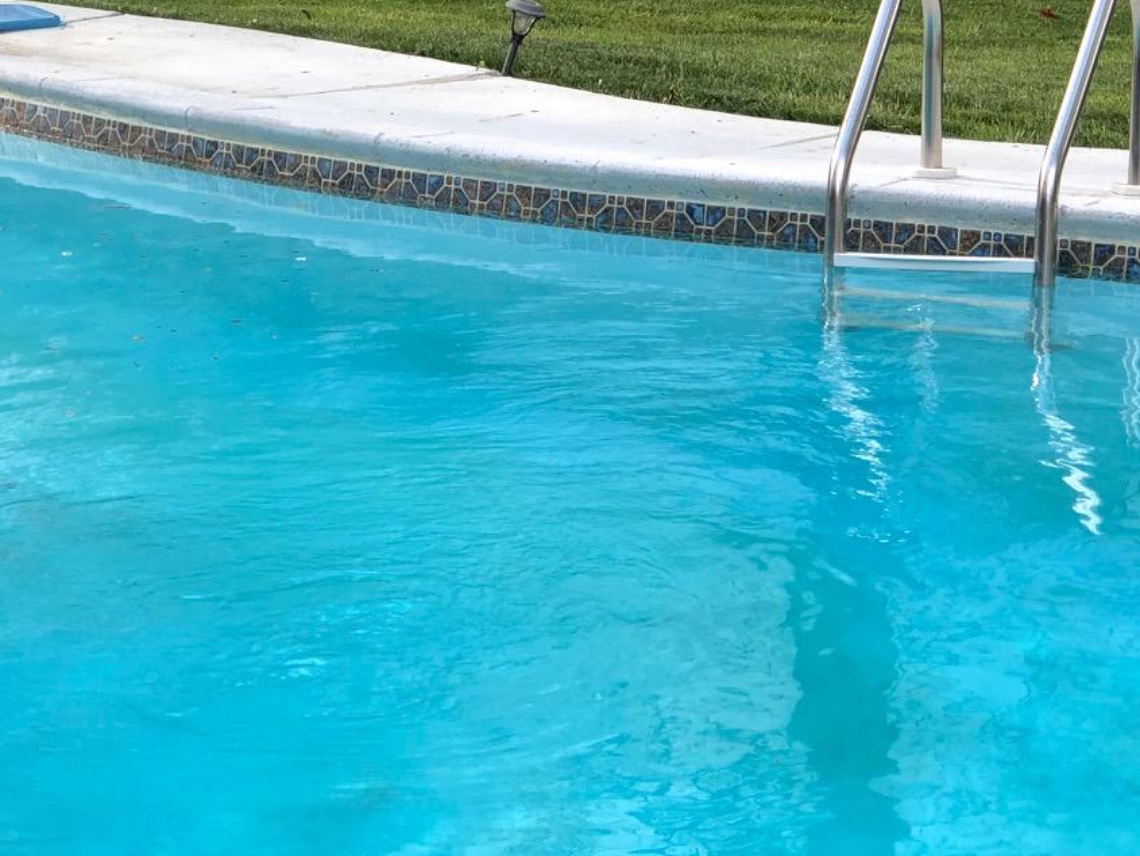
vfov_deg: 10.8
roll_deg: +0.2
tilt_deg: -8.1
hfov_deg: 14.5
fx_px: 4479
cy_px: -45
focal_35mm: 136
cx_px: 536
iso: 25
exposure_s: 1/120
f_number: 2.8
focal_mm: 6.6
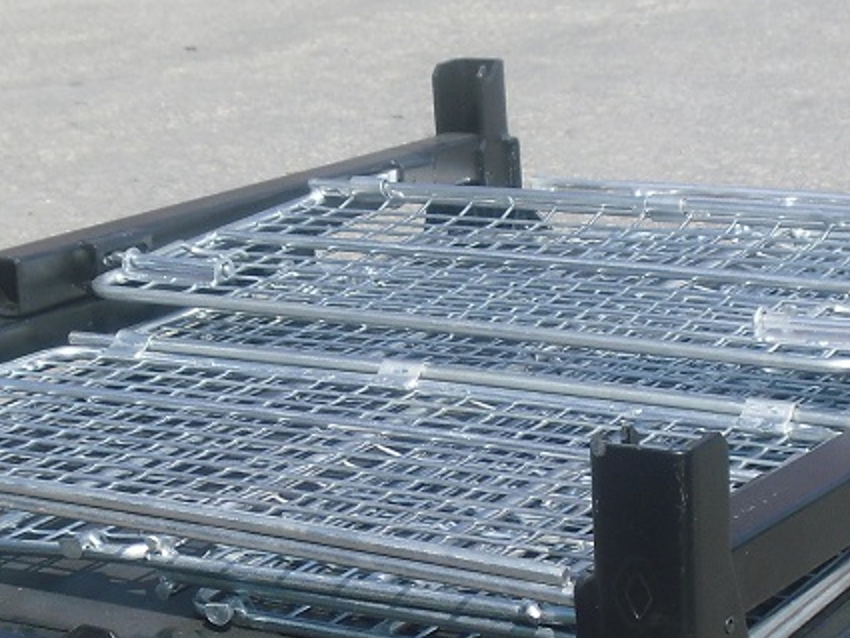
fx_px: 2604
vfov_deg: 13.9
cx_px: 422
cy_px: 428
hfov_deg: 18.5
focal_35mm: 106
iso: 80
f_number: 8.5
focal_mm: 7.7
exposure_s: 1/100
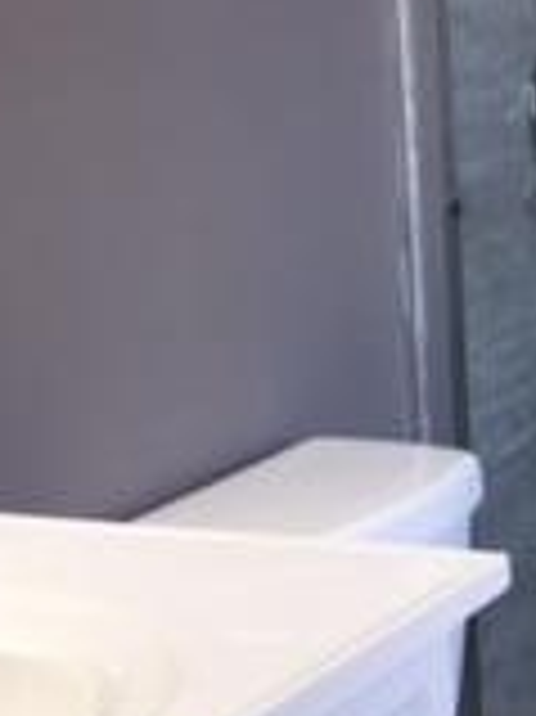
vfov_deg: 16.8
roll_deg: +1.9
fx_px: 2419
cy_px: 486
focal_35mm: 117
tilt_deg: -14.7
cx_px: 716
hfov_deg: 12.2
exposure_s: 1/60
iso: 32
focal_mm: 4.15
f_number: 2.2
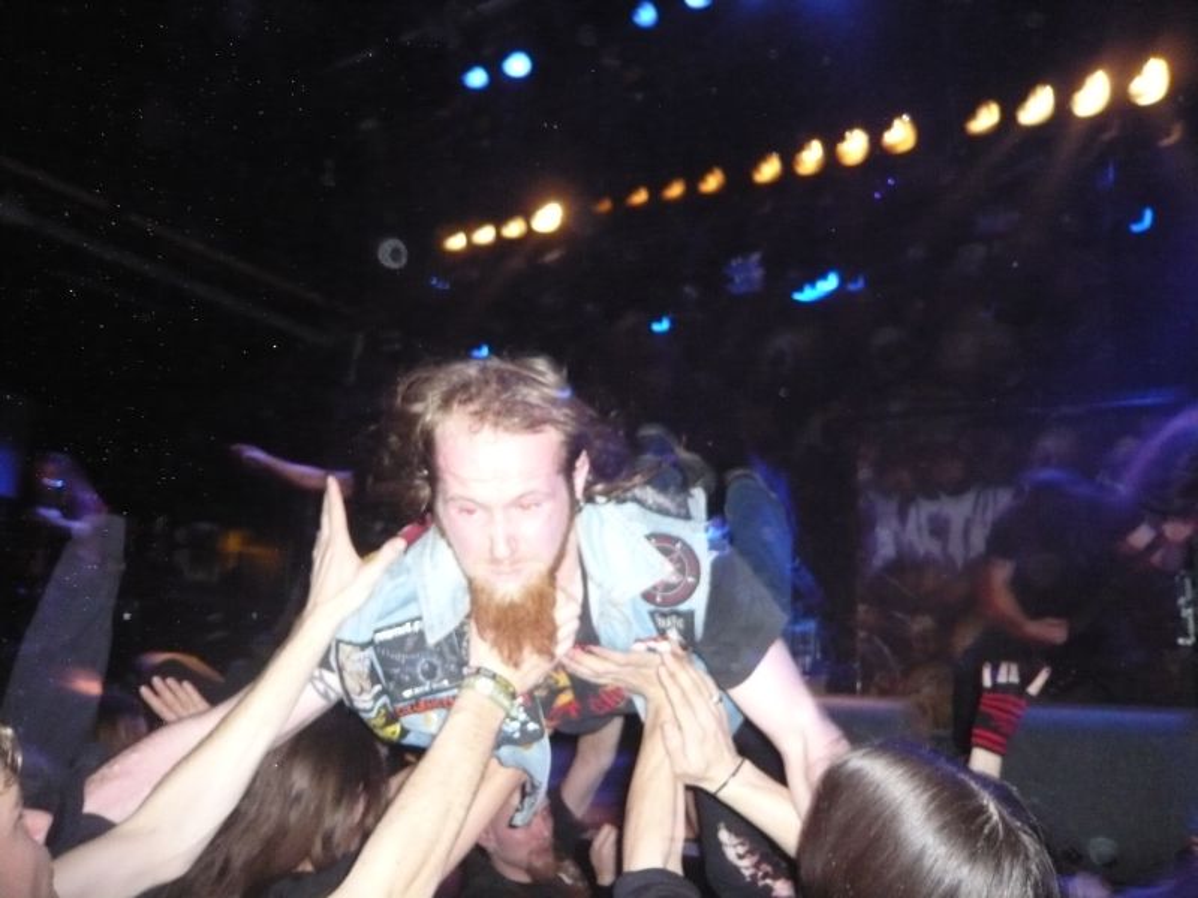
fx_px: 969
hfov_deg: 63.4
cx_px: 599
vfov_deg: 49.7
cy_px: 449
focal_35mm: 28
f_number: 2.8
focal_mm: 4.6
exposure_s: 1/30
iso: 400
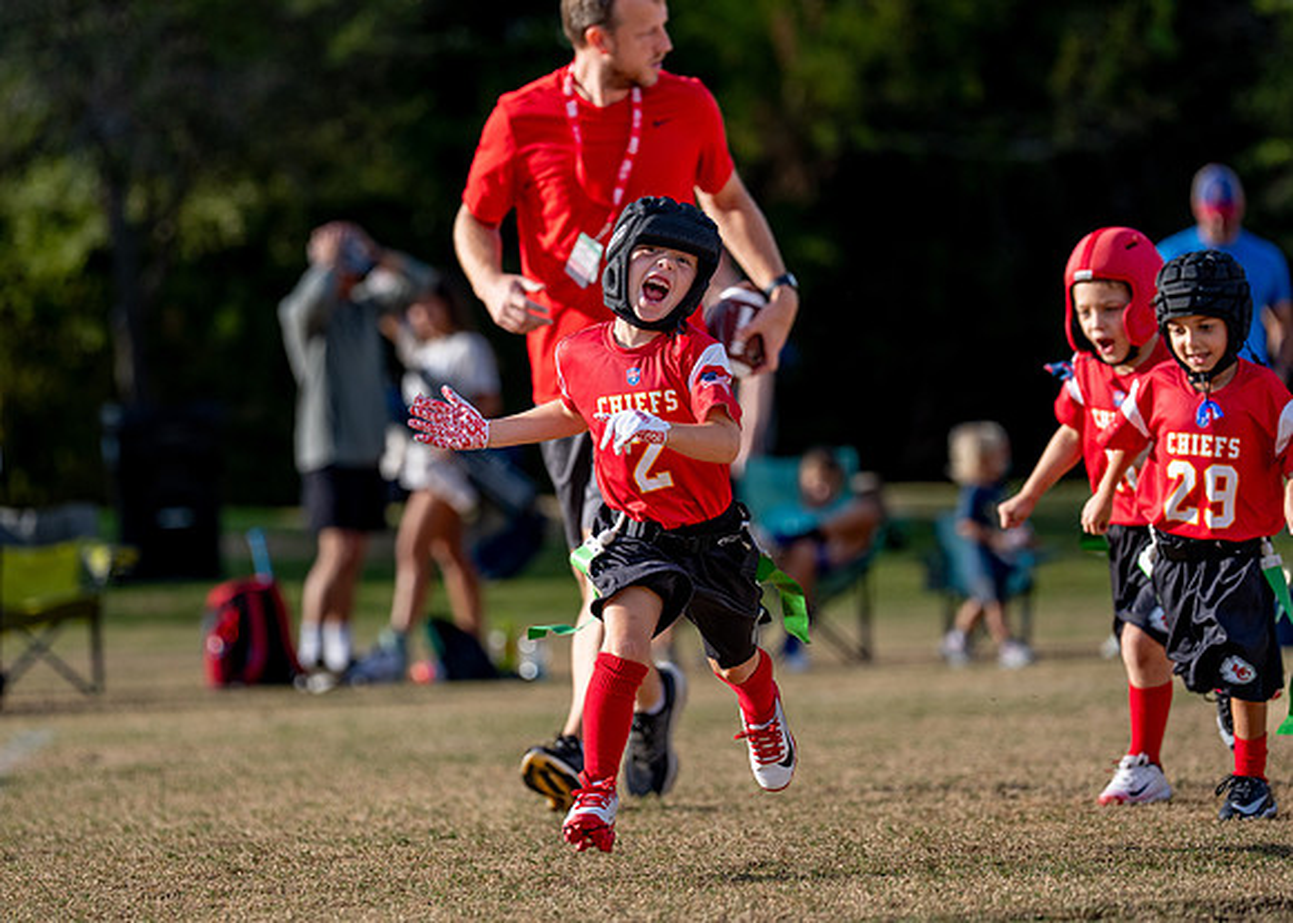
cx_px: 523
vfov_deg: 6.5
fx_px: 8172
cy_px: 400
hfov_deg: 9.0
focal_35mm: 223
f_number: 2.8
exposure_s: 1/4000
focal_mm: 159
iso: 250
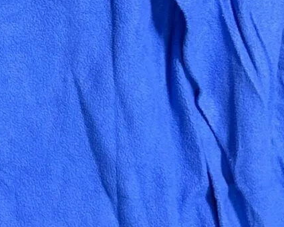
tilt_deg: -66.6
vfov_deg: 9.7
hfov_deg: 11.7
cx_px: -210
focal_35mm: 153
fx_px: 1286
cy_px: -162
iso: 200
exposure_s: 1/50
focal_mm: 5.7
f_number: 1.5
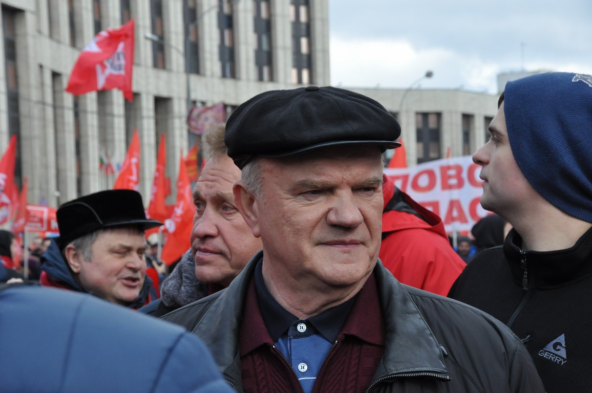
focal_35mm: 112
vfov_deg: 12.1
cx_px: 296
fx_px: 1848
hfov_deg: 18.2
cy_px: 196
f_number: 11
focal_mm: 75
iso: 1000
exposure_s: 1/500
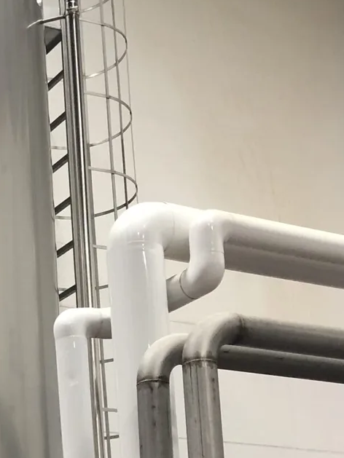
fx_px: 1179
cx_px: -168
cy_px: 436
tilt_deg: +12.9
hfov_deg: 15.4
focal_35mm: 89
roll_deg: -0.1
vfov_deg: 21.4
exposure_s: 1/30
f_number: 1.8
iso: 40
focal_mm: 3.99
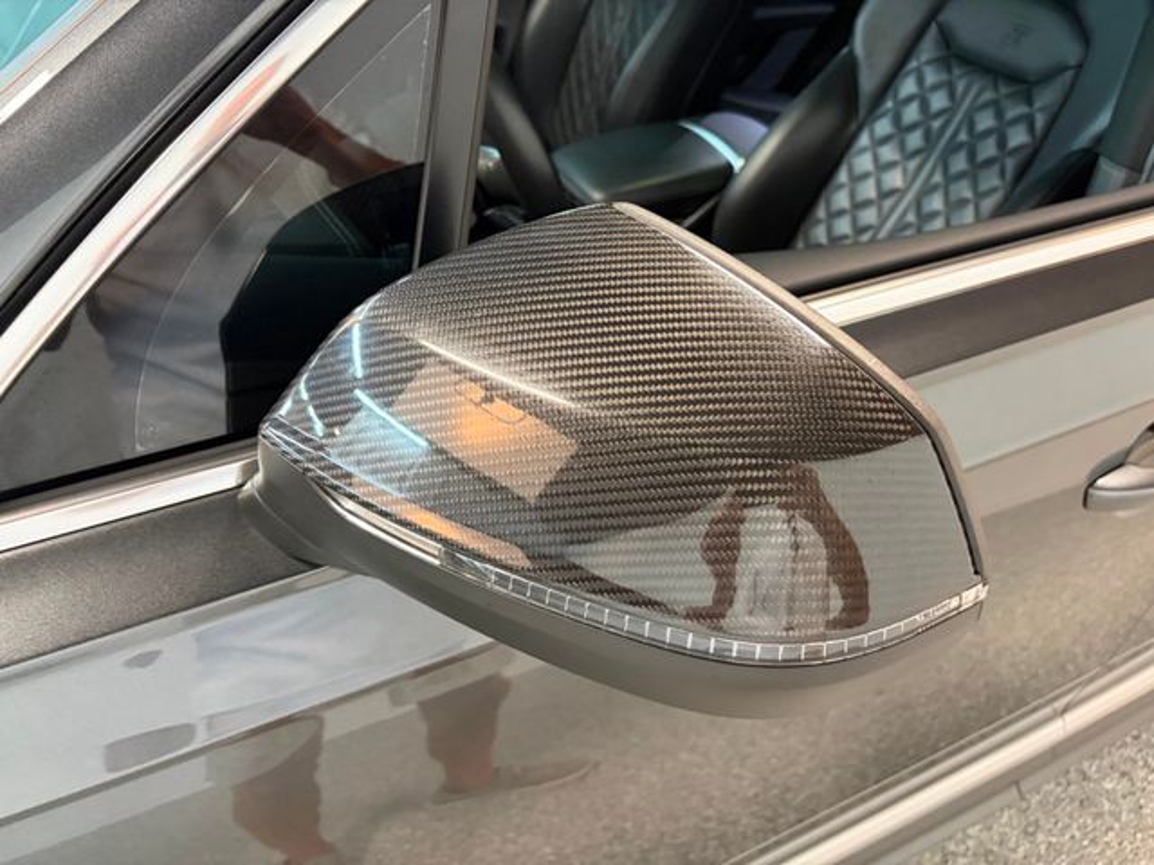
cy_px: 432
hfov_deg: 67.3
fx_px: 867
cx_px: 577
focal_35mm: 26
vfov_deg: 53.1
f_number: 1.6
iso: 400
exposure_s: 1/40
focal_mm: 5.96
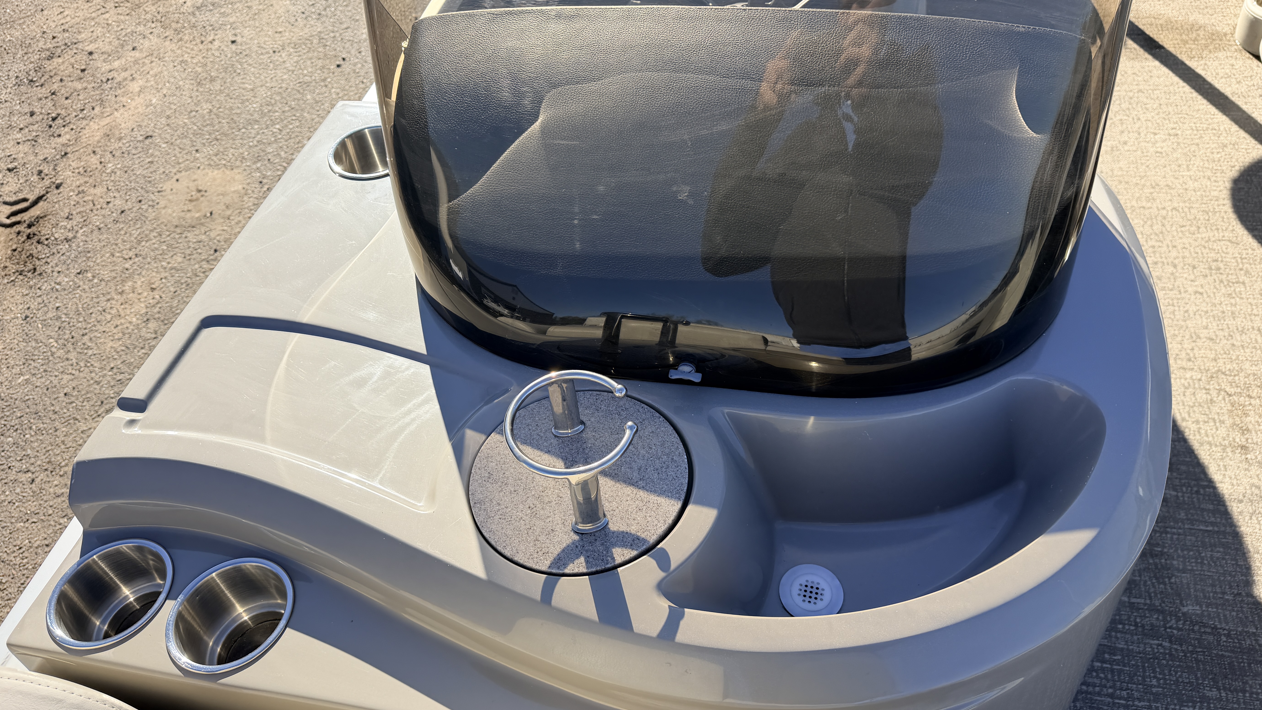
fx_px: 904
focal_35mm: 27
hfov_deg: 69.9
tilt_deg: -45.3
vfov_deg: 42.9
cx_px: 638
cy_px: 346
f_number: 1.78
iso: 80
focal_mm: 6.76
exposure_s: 1/2053
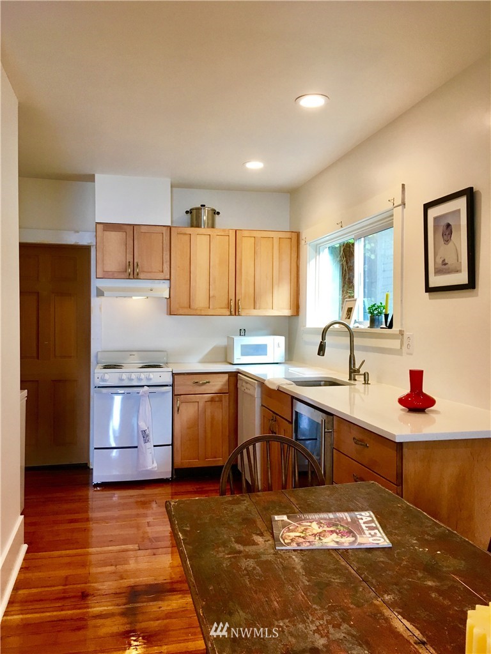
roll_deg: +1.0
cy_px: 327
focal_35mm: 29
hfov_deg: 48.2
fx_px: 548
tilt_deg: -0.5
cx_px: 246
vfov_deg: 61.7
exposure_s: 1/30
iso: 40
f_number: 2.2
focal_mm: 4.15
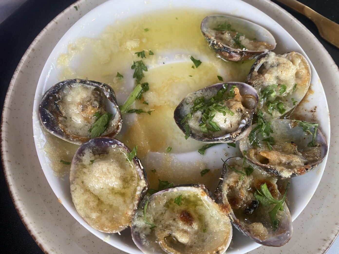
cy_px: 127
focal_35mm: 25
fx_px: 245
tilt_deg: -72.7
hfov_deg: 69.4
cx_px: 170
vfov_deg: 54.9
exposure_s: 1/77
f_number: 1.8
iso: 125
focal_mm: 4.25
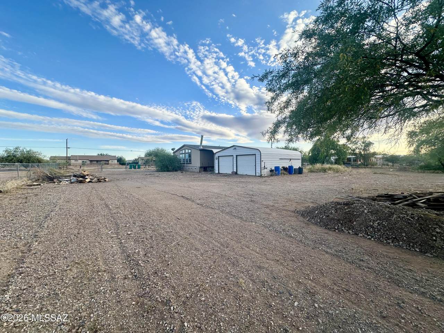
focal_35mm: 14
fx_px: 180
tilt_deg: -0.7
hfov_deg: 102.1
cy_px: 166
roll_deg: +0.5
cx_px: 222
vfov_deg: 85.7
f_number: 2.2
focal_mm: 2.22
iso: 40
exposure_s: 1/824
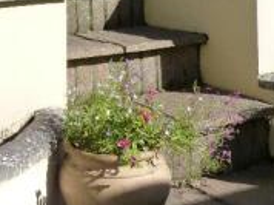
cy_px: -50
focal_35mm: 82
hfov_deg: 22.8
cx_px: -7
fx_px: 648
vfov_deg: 17.0
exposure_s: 1/250
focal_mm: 4.5
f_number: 5.6
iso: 125
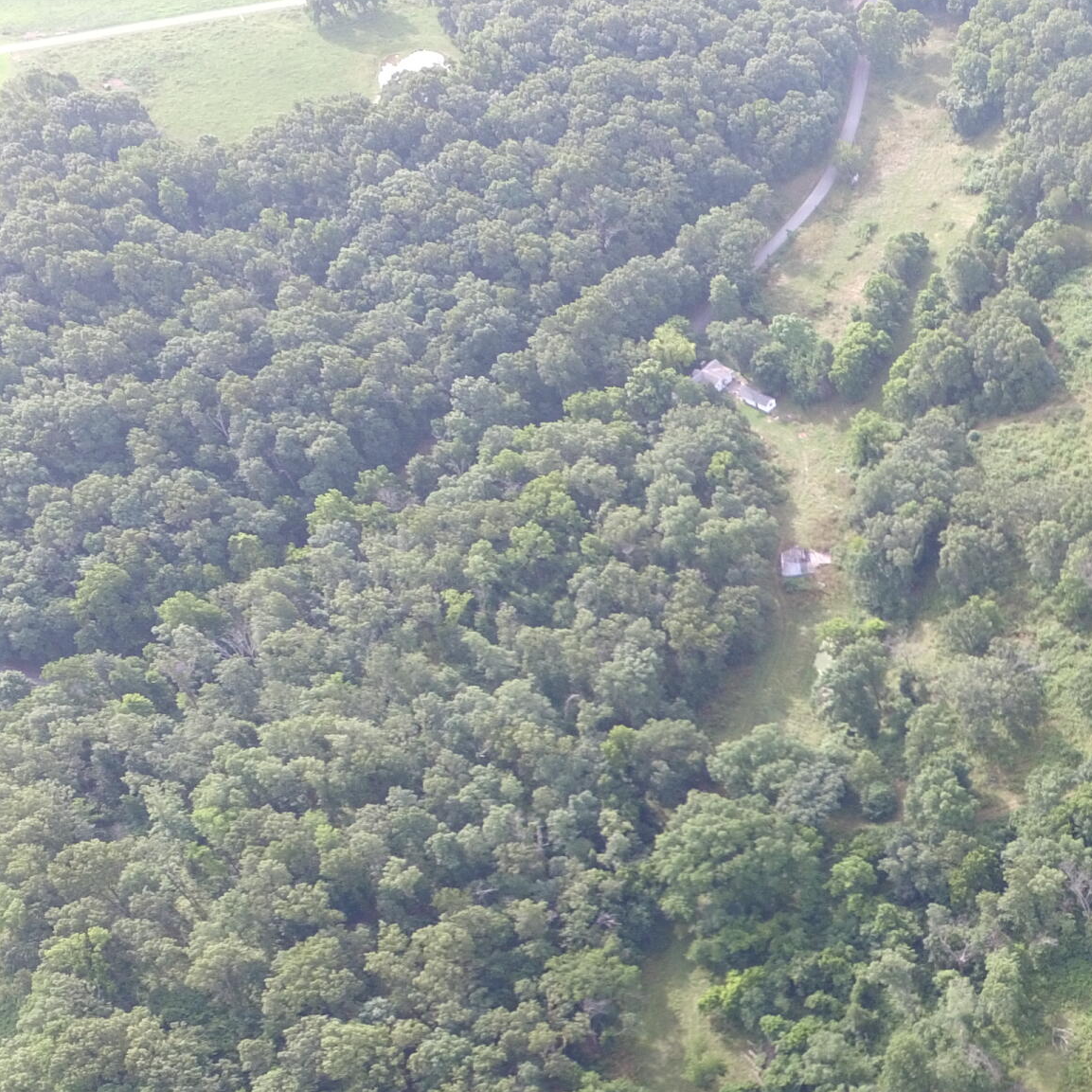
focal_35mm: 46
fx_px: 1642
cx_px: 1085
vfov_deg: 35.3
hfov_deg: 33.7
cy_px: 916
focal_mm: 3.61
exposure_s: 1/116
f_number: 2.8
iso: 100
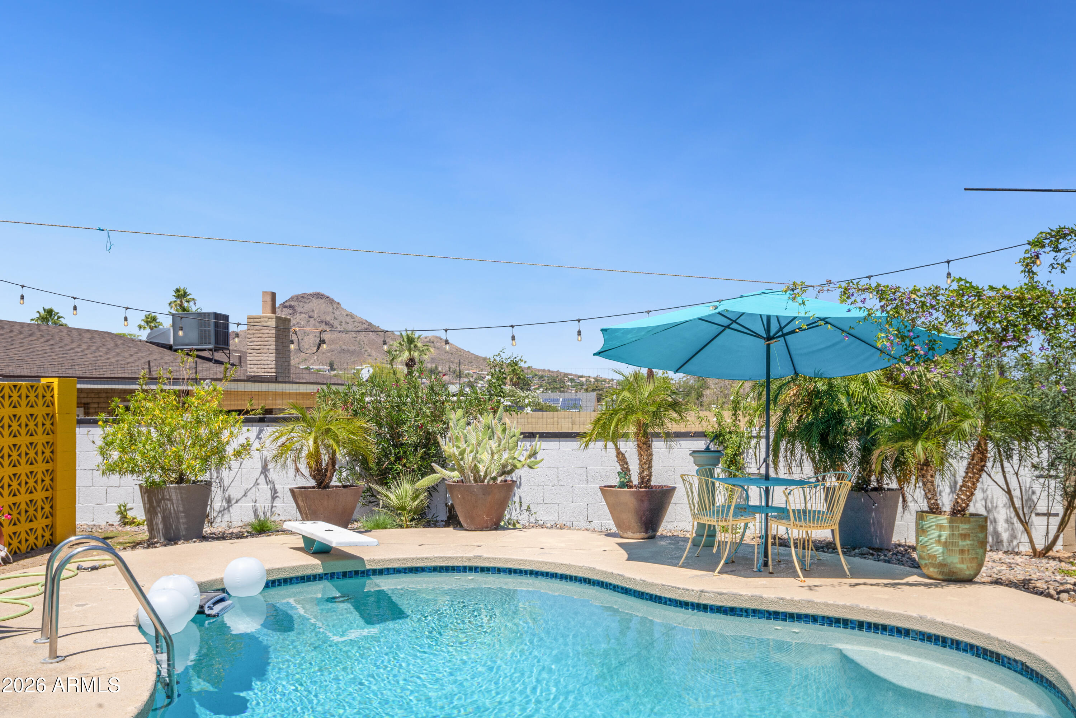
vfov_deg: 40.0
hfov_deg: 57.2
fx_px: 986
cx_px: 538
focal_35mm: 33
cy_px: 359
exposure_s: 1/200
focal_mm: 33
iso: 250
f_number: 11
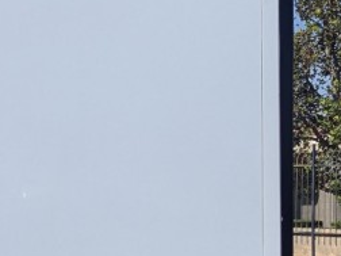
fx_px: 1310
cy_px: 183
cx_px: -248
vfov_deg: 11.1
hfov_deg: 13.5
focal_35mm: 133
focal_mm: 6.81
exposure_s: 1/4348
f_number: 1.85
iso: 50
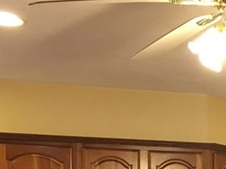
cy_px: 305
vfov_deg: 12.3
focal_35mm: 110
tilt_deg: -4.3
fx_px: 718
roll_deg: -0.7
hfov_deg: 17.0
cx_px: 280
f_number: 2.2
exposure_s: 1/30
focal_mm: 4.15
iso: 125
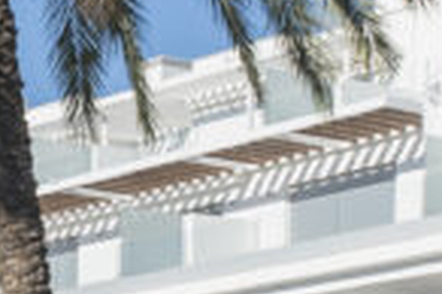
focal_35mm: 204
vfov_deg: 6.7
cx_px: -33
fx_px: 2502
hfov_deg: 10.0
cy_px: 167
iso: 100
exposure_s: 1/125
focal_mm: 29
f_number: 11
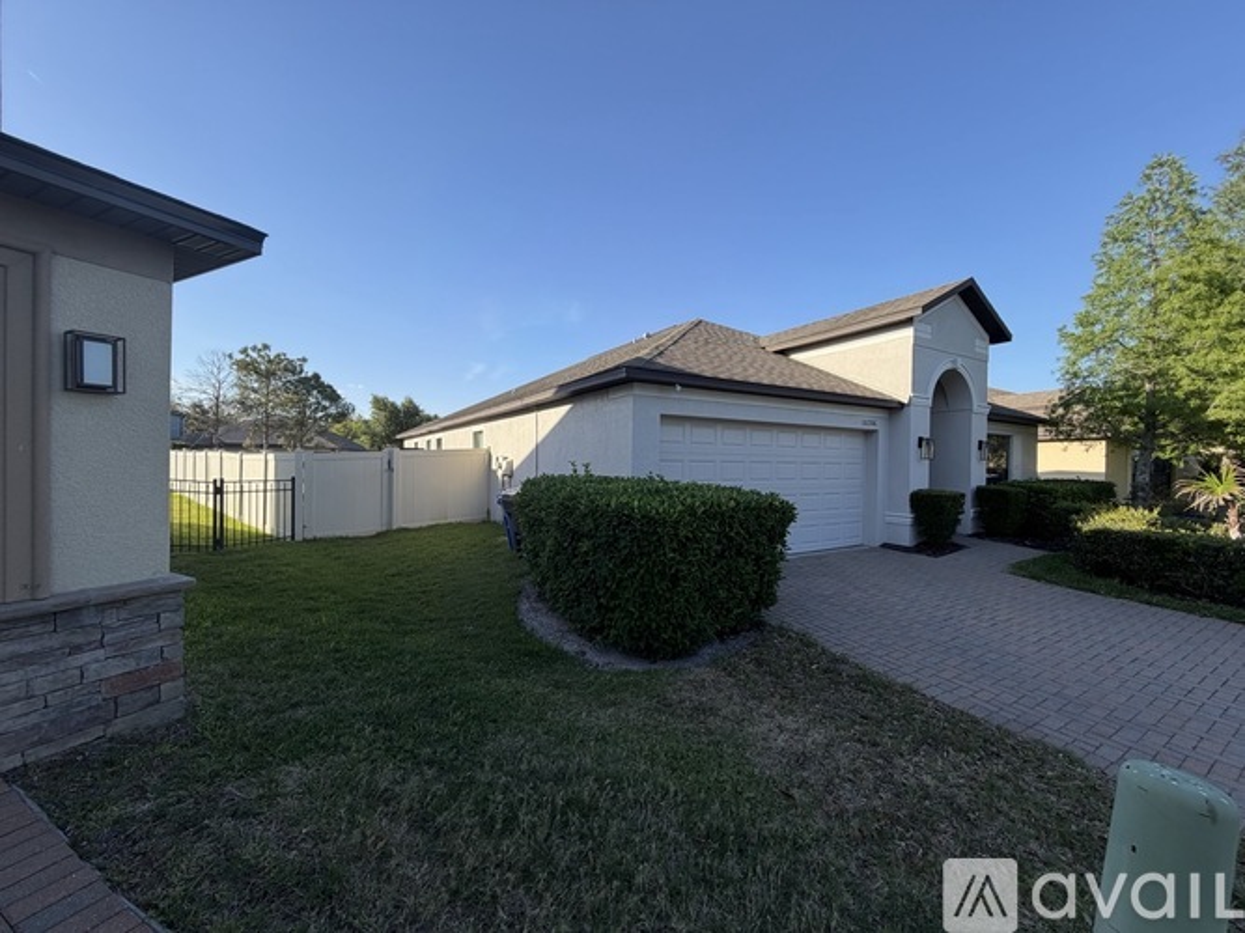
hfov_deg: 102.1
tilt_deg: -2.0
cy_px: 466
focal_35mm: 14
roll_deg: -1.0
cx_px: 622
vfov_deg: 85.7
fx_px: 503
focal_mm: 2.22
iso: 40
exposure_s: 1/770
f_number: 2.2
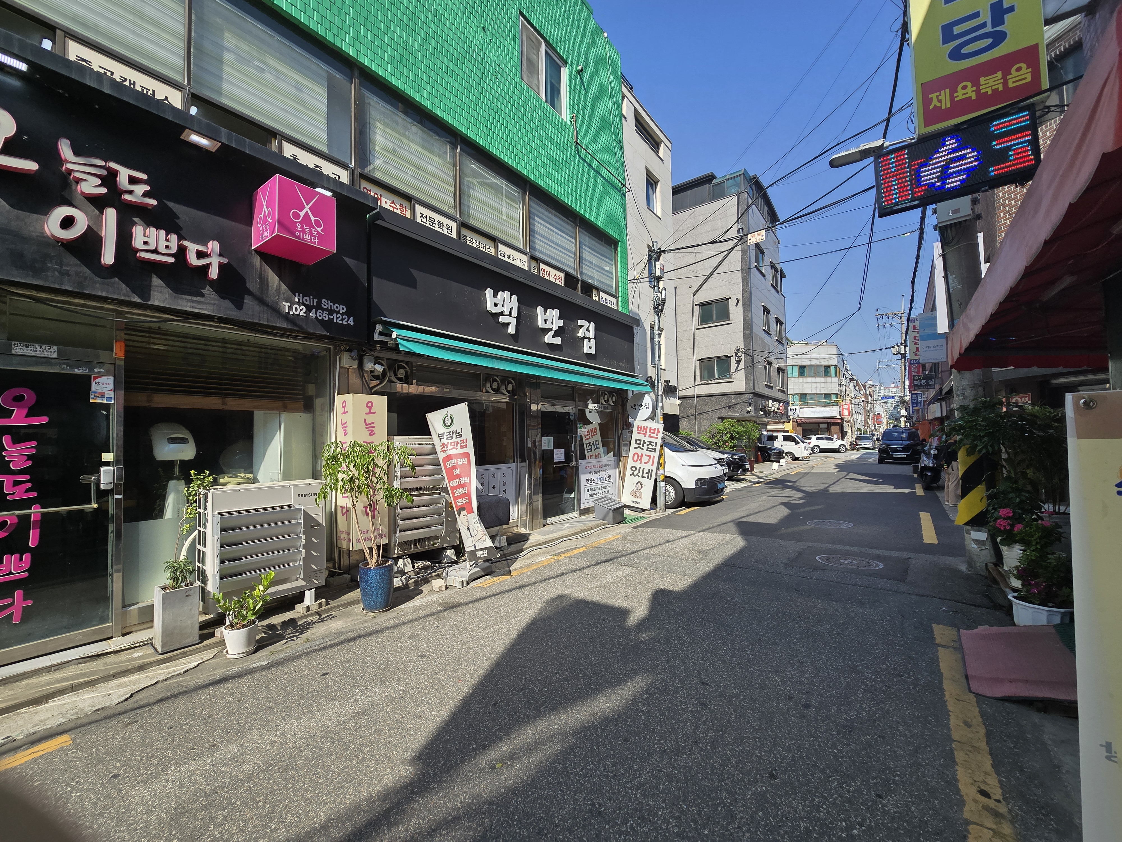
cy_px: 421
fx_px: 421
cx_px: 561
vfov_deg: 89.9
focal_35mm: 13
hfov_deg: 106.2
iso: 50
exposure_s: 1/1361
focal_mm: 2.2
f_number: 2.2
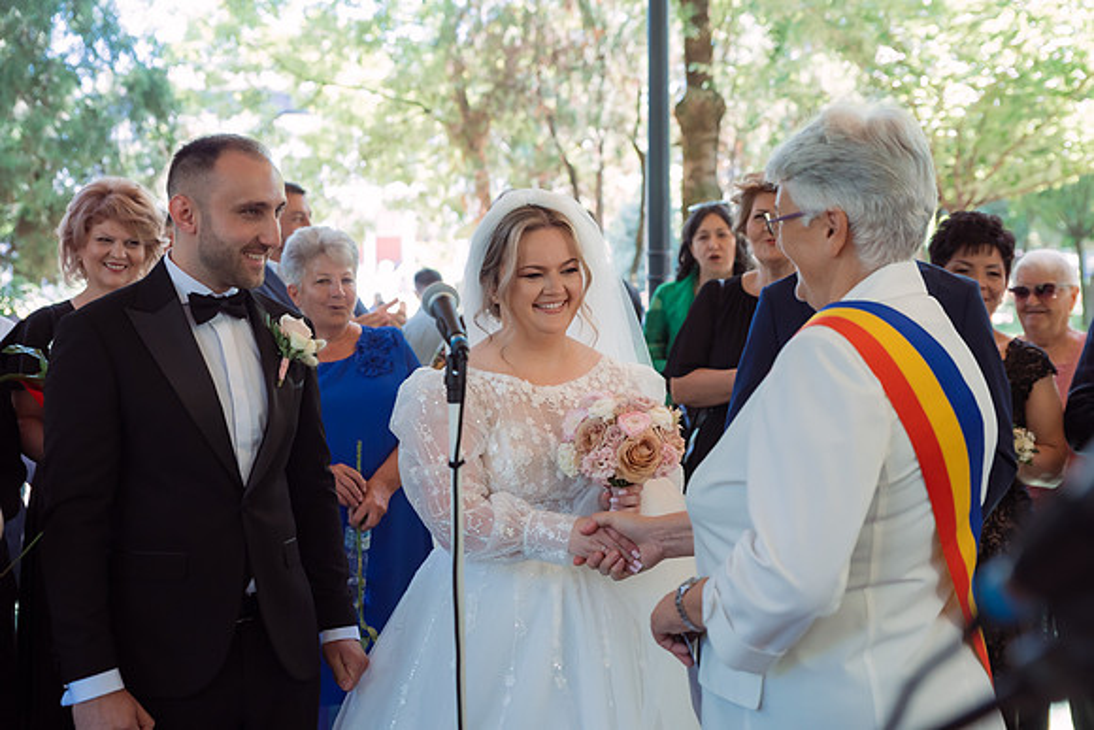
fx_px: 1559
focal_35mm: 51
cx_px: 550
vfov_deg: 26.3
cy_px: 340
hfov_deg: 38.7
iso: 640
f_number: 3.2
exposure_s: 1/200
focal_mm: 48
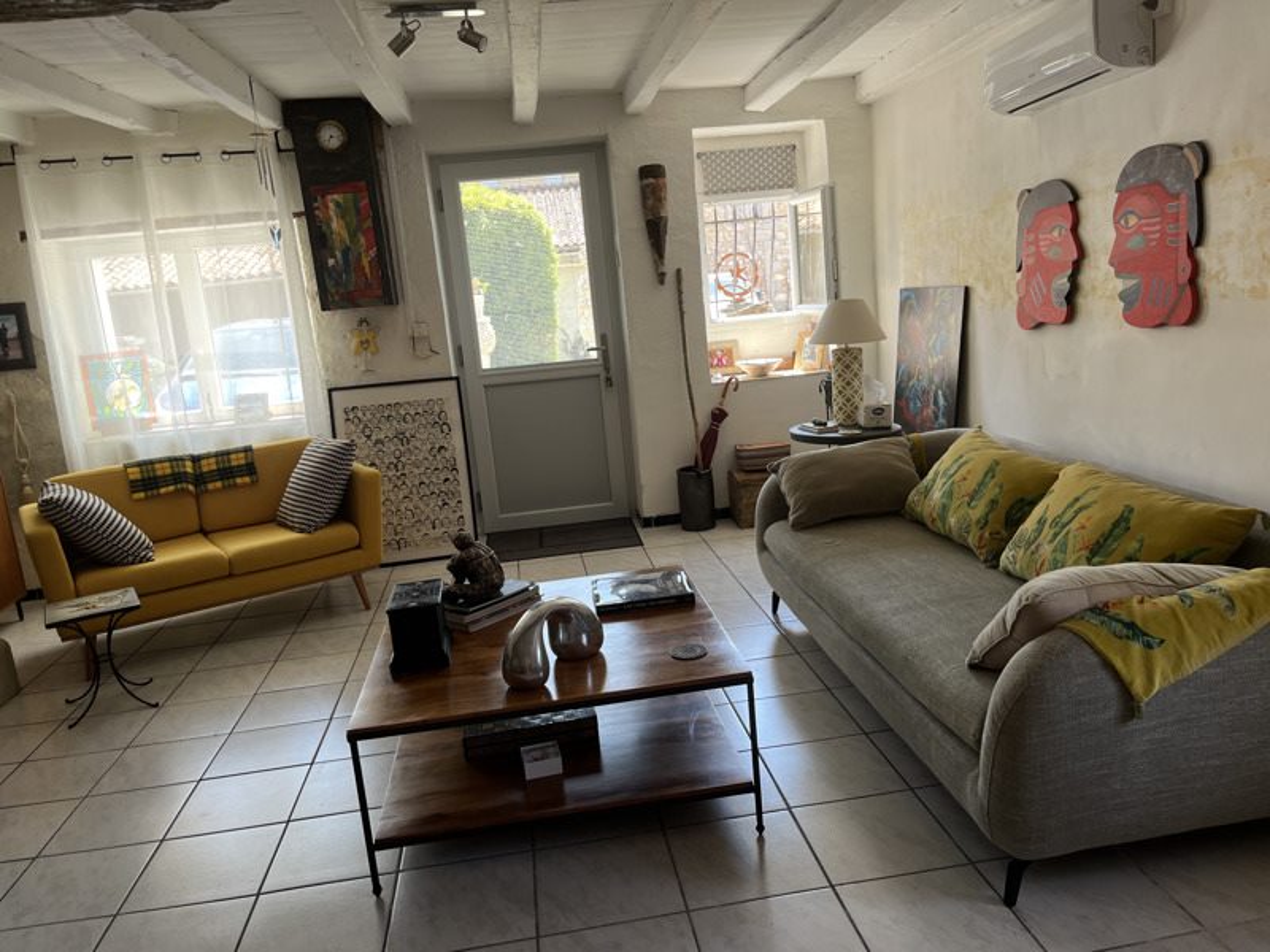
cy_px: 476
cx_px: 635
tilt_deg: -11.3
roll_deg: +6.0
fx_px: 954
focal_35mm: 26
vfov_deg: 53.1
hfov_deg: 67.3
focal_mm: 5.1
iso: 50
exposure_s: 1/122
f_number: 1.6
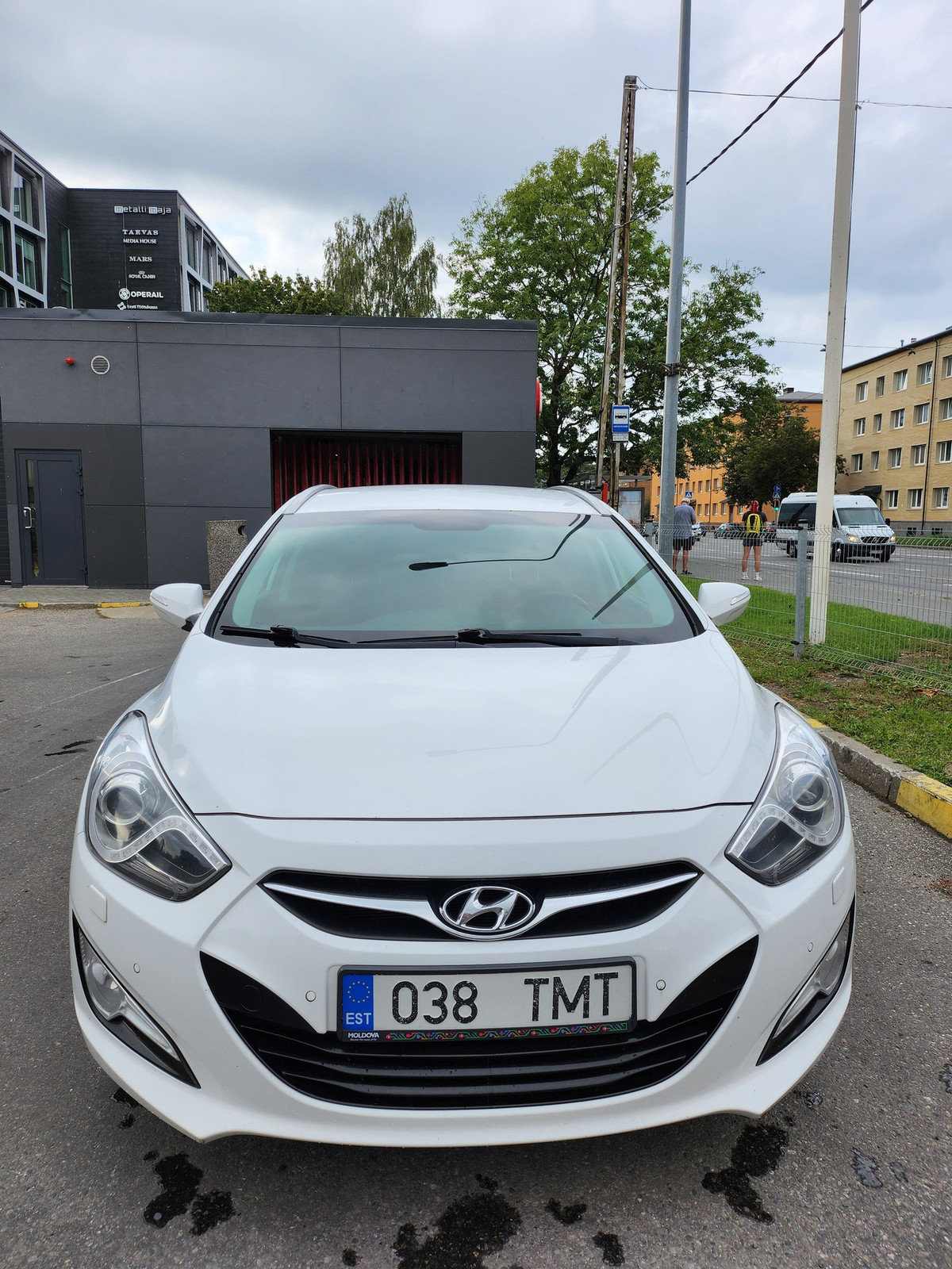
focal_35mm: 24
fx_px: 880
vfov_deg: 71.6
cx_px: 476
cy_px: 634
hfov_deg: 56.8
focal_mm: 5
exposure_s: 1/1601
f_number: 1.8
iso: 50
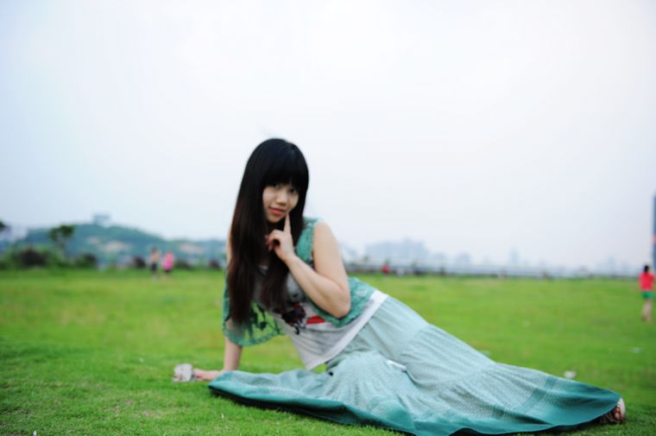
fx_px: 764
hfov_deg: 46.4
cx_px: 328
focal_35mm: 42
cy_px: 218
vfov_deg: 31.8
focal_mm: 42
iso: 200
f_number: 3.2
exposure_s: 1/25
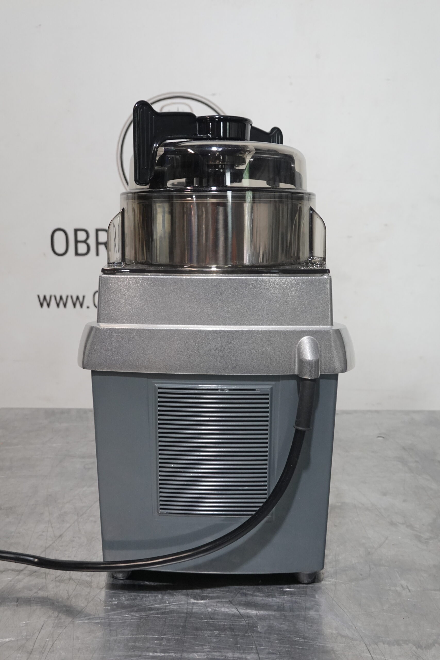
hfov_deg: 40.0
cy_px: 330
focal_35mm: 33
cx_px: 220
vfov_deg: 57.2
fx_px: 605
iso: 640
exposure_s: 1/40
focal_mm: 12.25
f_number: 3.5
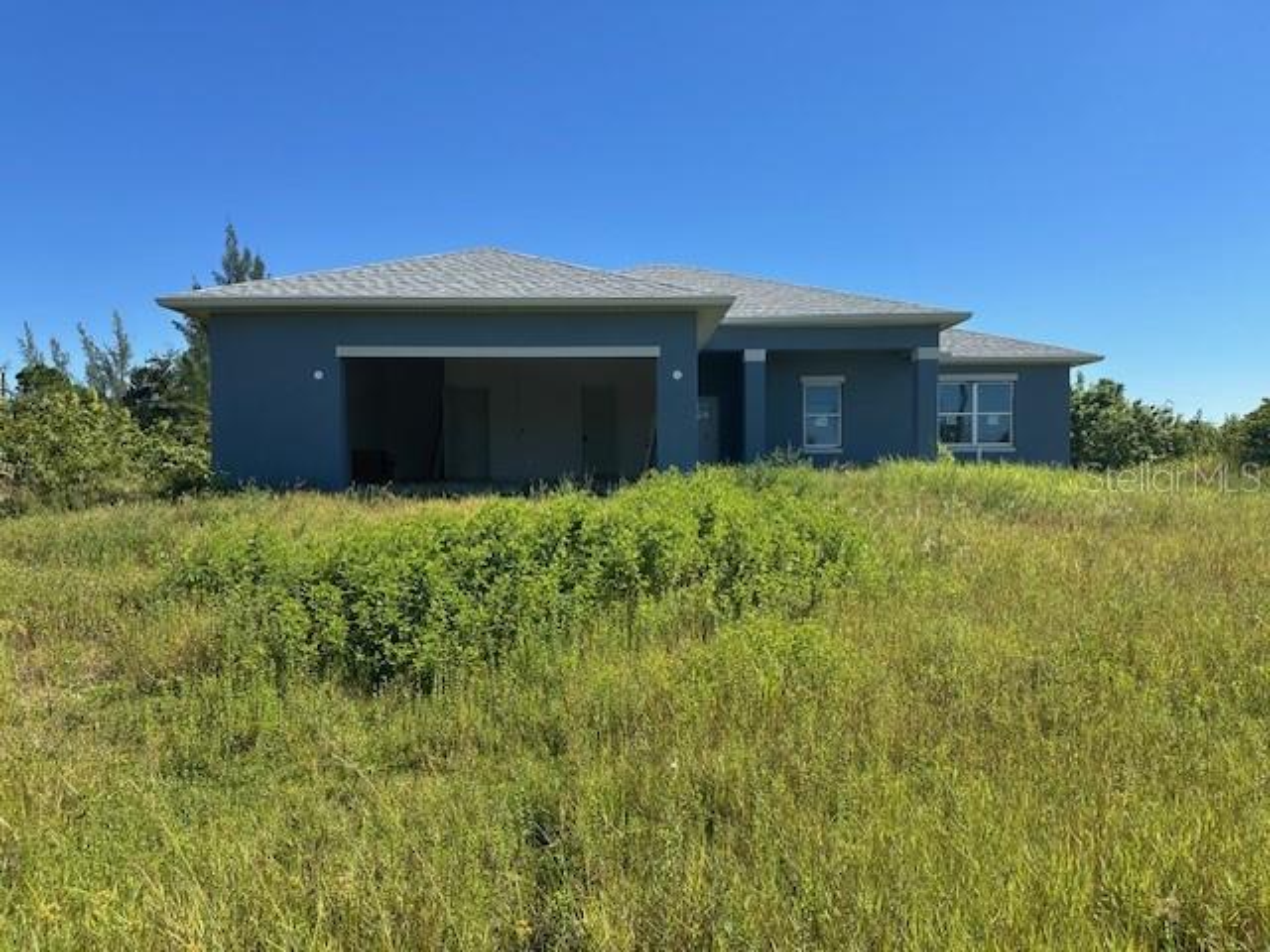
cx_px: 635
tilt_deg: -1.5
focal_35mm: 24
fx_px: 881
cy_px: 476
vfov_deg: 56.8
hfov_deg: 71.6
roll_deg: +0.5
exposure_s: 1/4016
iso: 80
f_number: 1.78
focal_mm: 6.86
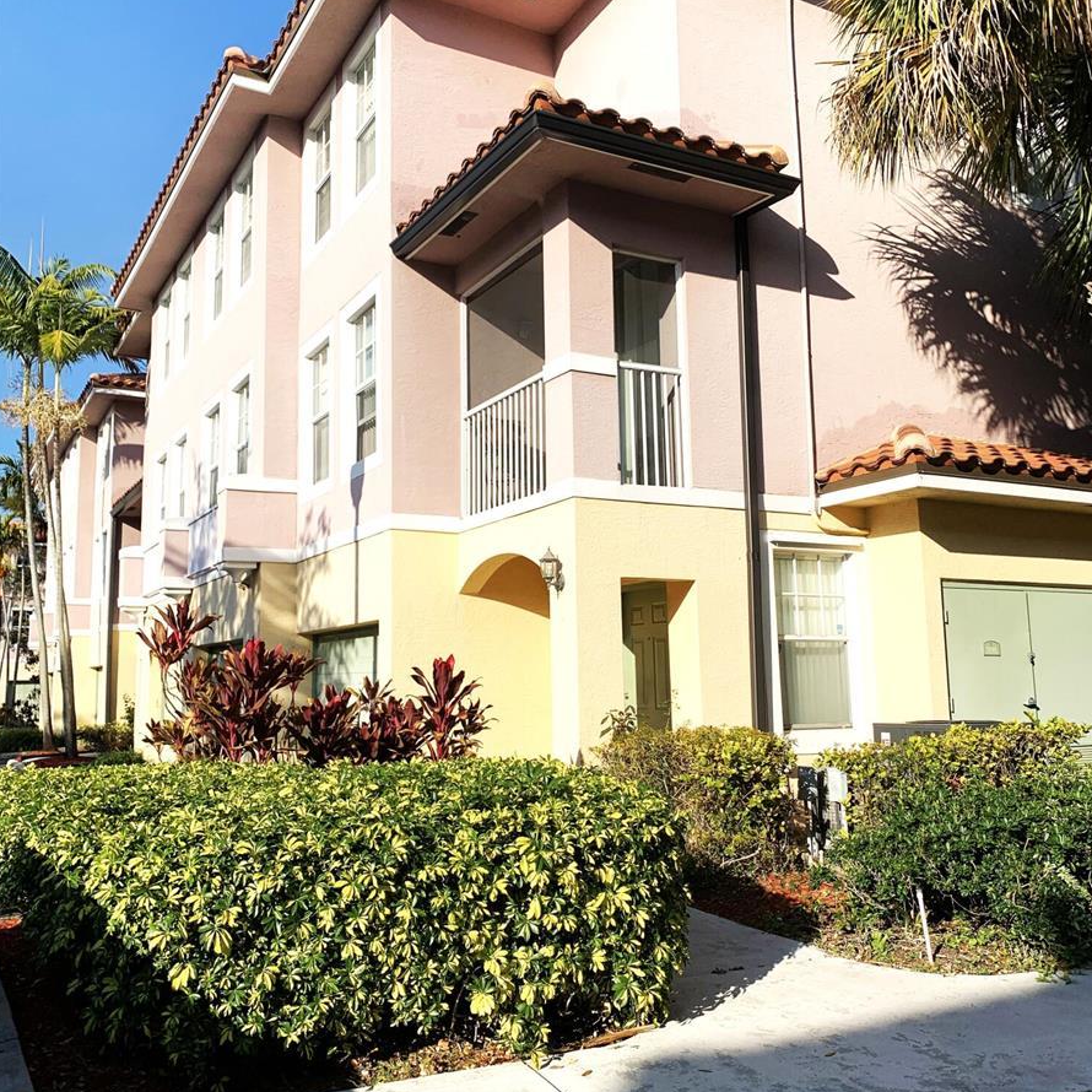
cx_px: 545
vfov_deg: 52.5
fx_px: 1106
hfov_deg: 52.5
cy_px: 536
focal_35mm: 31
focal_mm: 4.25
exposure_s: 1/3086
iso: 25
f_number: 1.8
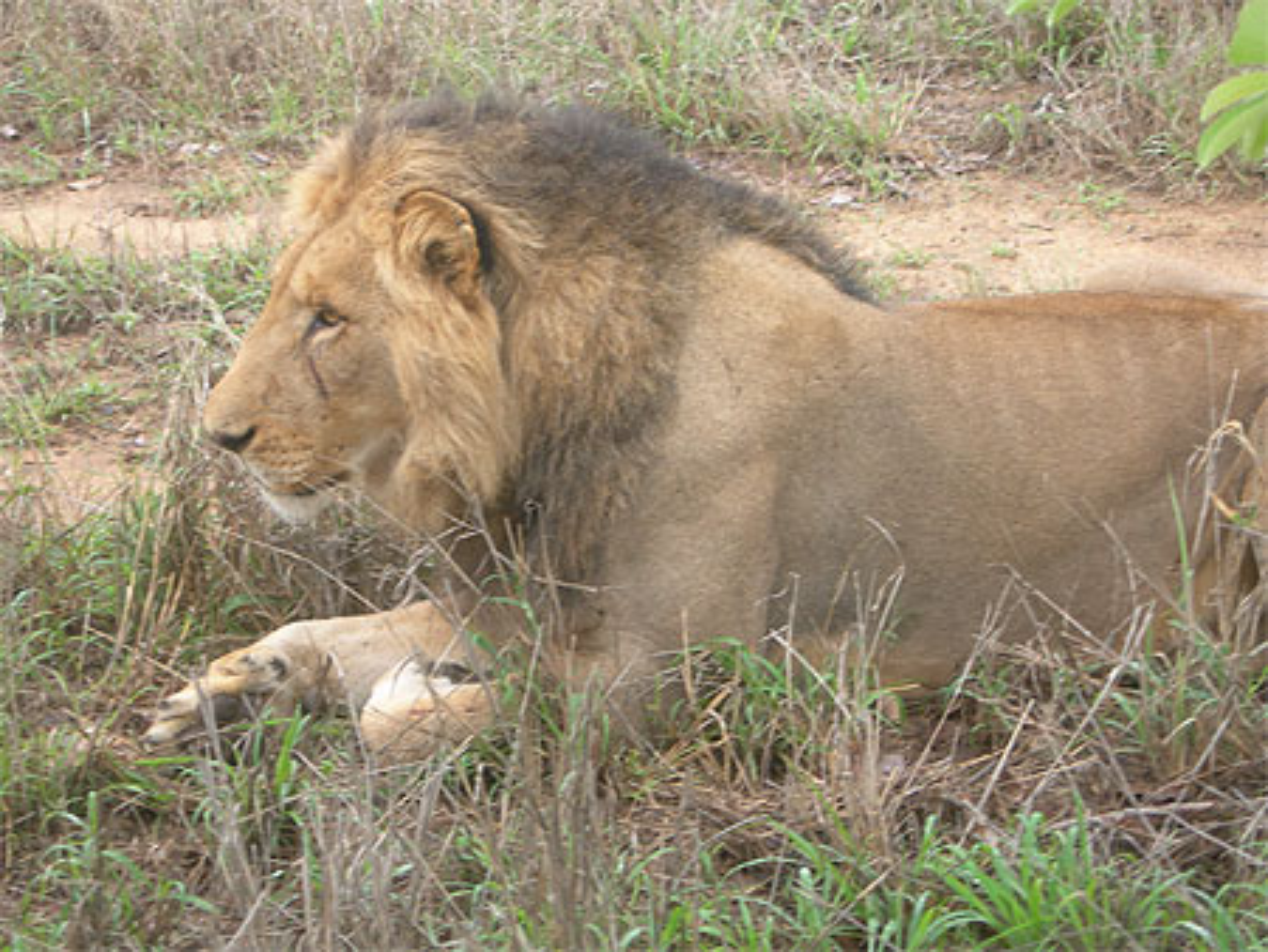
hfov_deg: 17.4
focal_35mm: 113
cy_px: 476
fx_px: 4141
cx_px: 634
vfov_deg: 13.1
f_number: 4.9
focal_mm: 23.4
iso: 50
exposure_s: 1/40.4
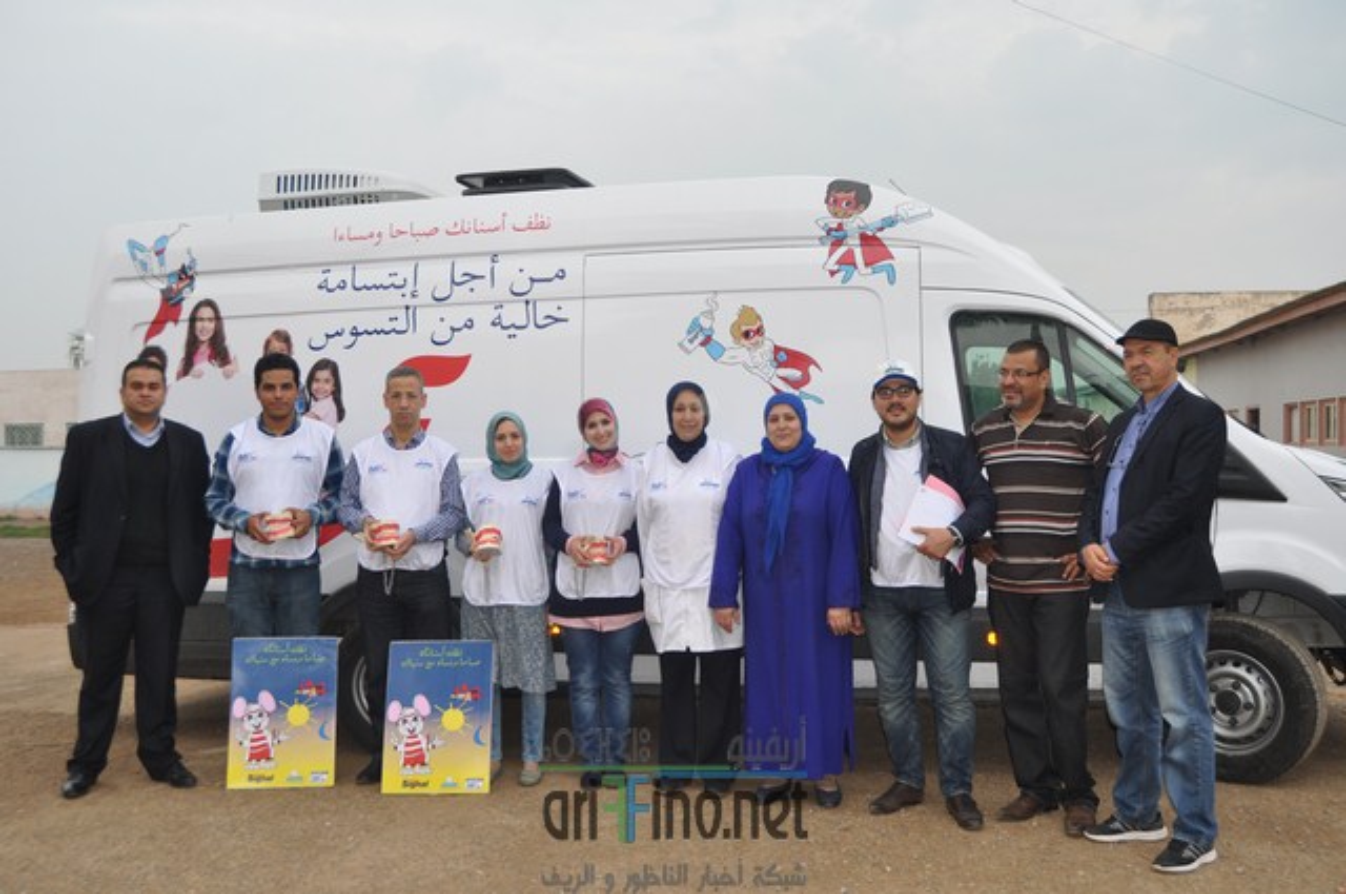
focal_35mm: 36
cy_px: 447
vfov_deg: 36.8
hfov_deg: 53.2
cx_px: 673
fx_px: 1344
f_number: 5.6
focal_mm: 24
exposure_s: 1/200
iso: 200
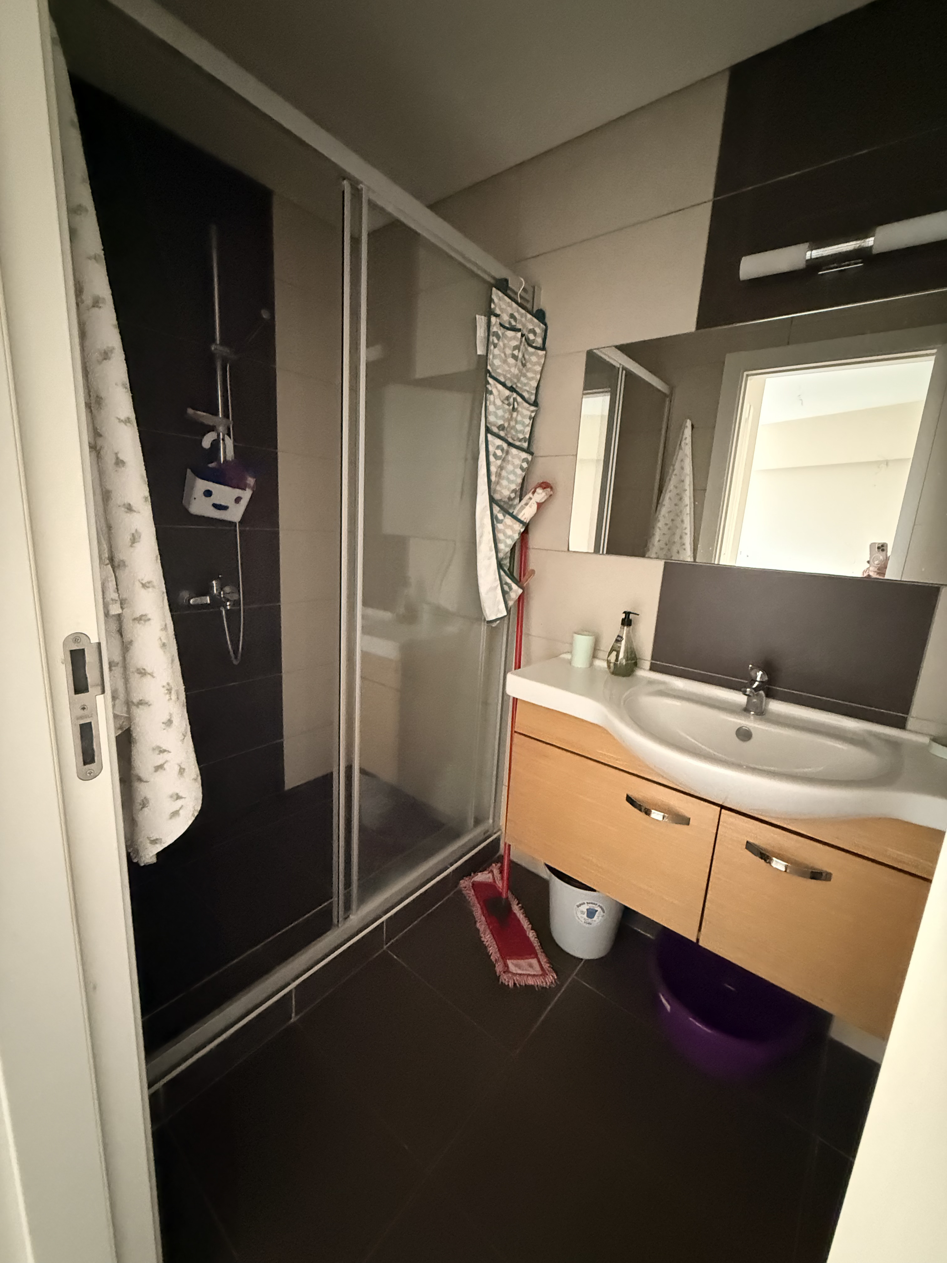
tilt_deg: -12.1
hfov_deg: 85.7
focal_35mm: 14
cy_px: 632
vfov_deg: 102.1
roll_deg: -4.0
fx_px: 511
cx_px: 474
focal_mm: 2.22
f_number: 2.2
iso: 1600
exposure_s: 1/40
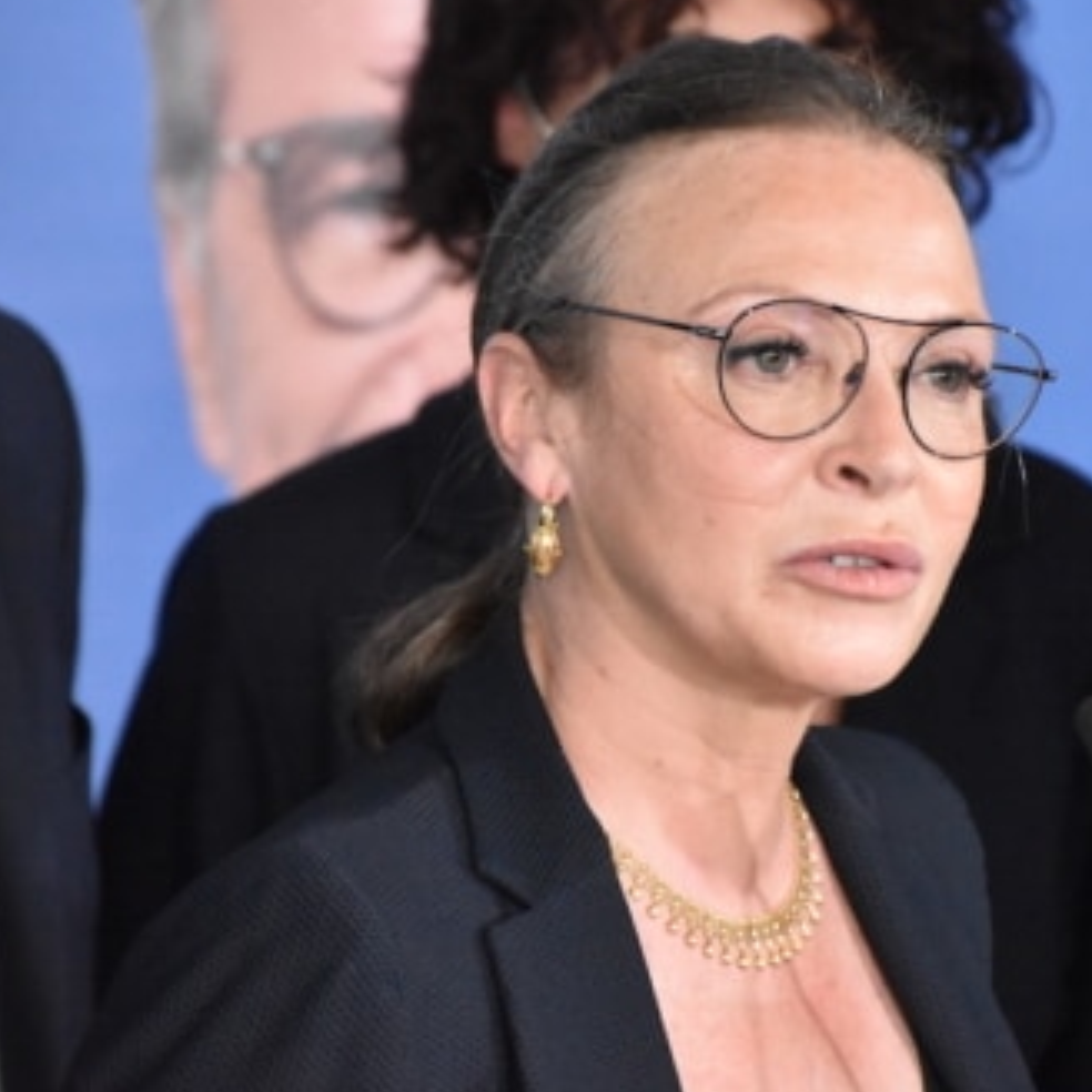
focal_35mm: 559
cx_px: 606
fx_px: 19951
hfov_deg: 3.1
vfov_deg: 3.1
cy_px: 506
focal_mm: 240
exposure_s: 1/320
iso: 6400
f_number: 6.3
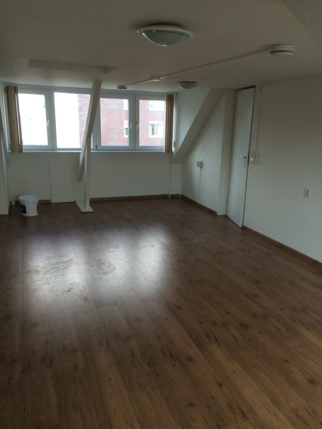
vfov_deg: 61.7
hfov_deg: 48.2
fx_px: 360
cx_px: 161
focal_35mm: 29
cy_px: 214
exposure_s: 1/100
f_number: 2.2
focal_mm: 4.15
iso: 40
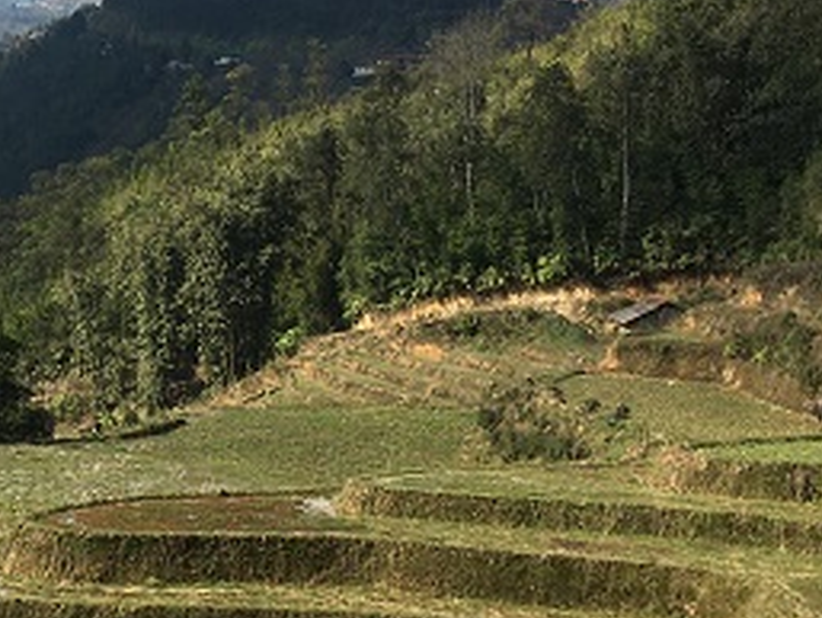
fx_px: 1877
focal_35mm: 79
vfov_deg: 18.7
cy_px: 312
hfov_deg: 23.7
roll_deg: -1.5
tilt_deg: -3.2
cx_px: 16
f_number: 2.2
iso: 25
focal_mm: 4.15
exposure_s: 1/1241
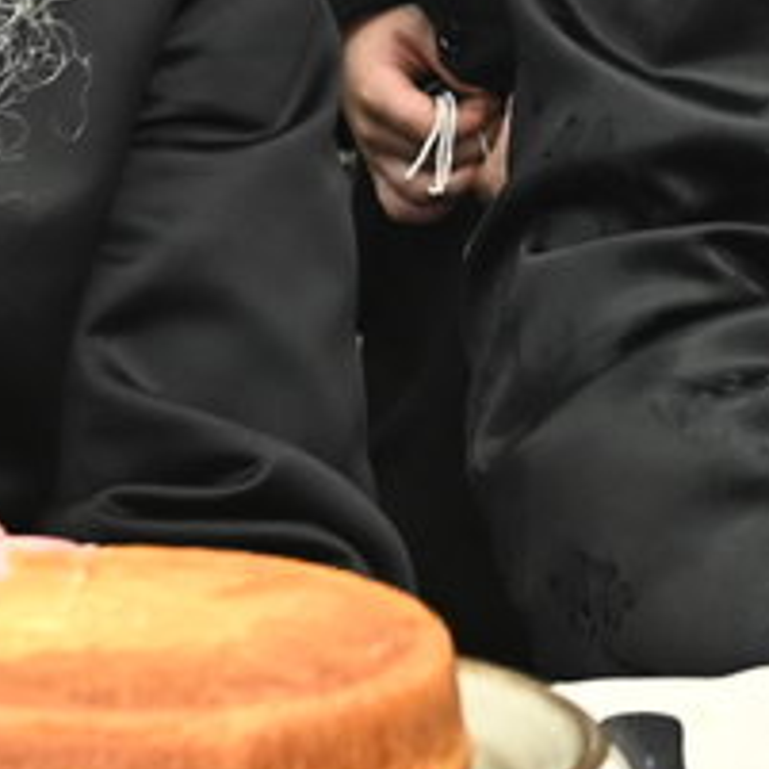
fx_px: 7138
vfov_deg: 6.0
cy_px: -786
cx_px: 1148
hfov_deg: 6.1
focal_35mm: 284
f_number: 5
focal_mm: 48
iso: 2000
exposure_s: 1/200
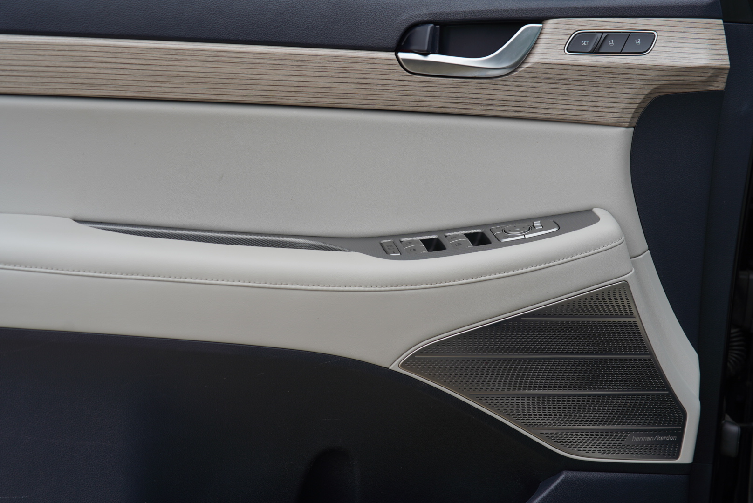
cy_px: 252
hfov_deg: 23.9
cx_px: 376
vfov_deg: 16.1
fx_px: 1779
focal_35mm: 85
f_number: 4.5
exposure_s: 1/125
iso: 100
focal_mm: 85
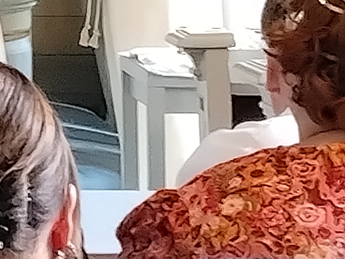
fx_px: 3139
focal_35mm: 315
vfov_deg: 4.7
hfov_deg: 6.0
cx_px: -580
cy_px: -232
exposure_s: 1/33.3
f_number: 1.8
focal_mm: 4.05
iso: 472
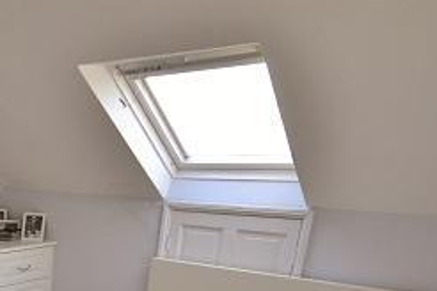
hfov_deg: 41.2
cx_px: -14
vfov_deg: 29.1
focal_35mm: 40
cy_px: 343
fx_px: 486
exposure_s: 1/80
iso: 400
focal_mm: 10
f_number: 4.5
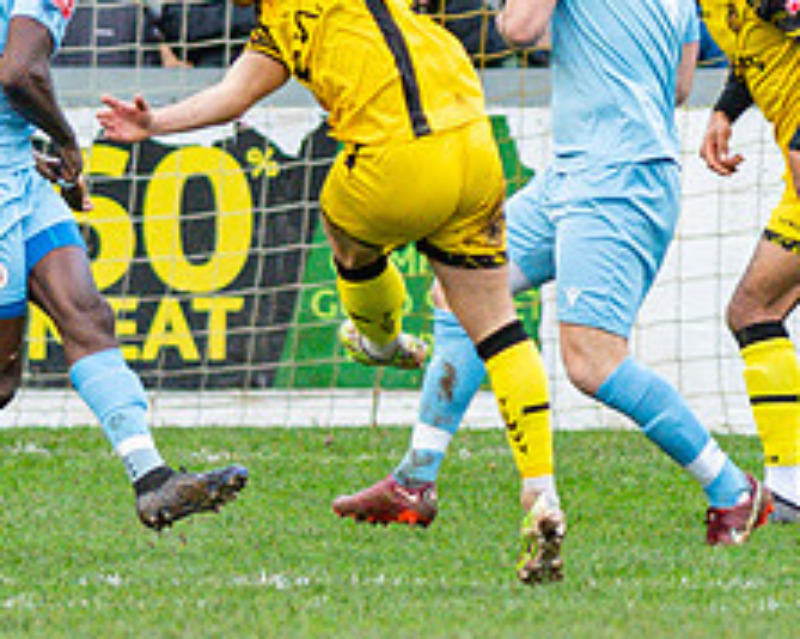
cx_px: 462
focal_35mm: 1718
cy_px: 374
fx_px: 40641
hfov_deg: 1.1
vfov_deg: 0.9
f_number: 2.8
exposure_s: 1/1600
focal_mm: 300
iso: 2000
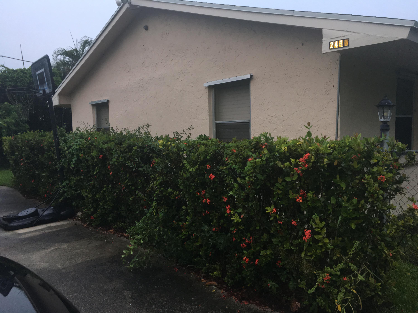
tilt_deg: -2.5
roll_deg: +0.7
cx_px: 209
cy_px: 156
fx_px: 350
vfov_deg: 48.2
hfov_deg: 61.7
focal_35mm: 29
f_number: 2.2
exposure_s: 1/30
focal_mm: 4.15
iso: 64
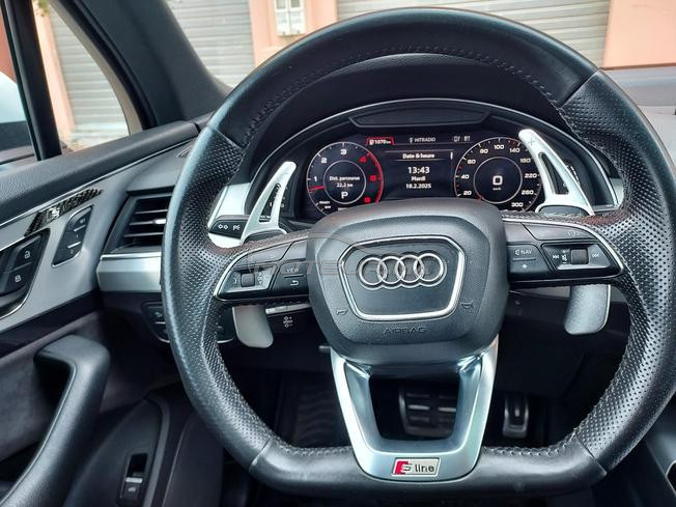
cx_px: 338
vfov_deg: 56.8
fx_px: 469
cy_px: 254
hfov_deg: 71.6
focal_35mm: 24
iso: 50
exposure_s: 1/60
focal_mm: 4.6
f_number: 1.8
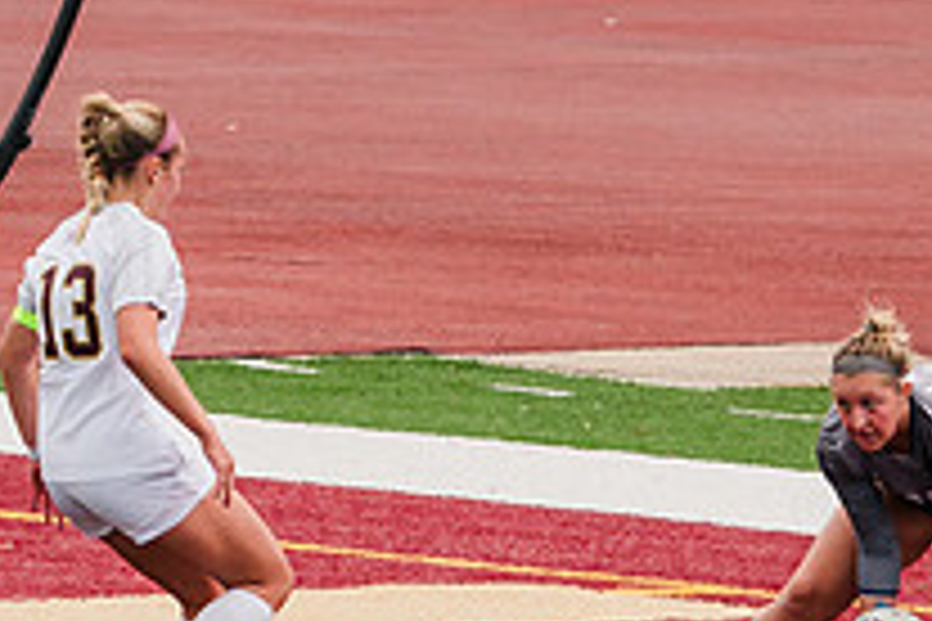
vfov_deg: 1.4
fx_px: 26094
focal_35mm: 1008
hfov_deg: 2.0
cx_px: 831
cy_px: 877
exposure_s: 1/1600
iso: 500
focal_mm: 232
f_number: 5.6
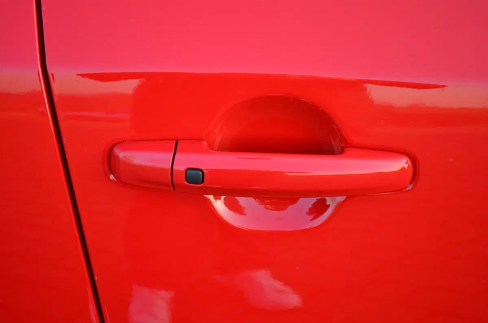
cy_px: 162
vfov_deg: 17.4
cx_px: 244
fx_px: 1055
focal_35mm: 78
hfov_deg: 26.0
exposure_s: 1/100
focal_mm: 52
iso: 400
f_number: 5.6
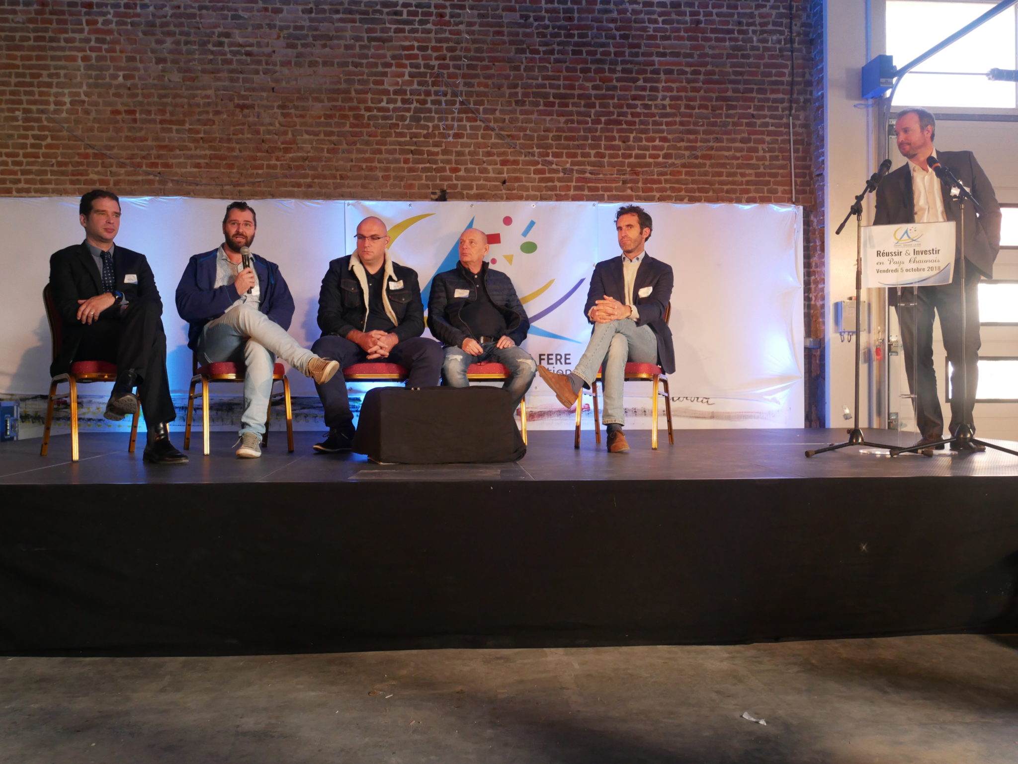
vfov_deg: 41.8
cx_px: 509
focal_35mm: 34
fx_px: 1000
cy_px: 382
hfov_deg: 53.9
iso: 1000
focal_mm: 17
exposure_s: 1/60
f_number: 4
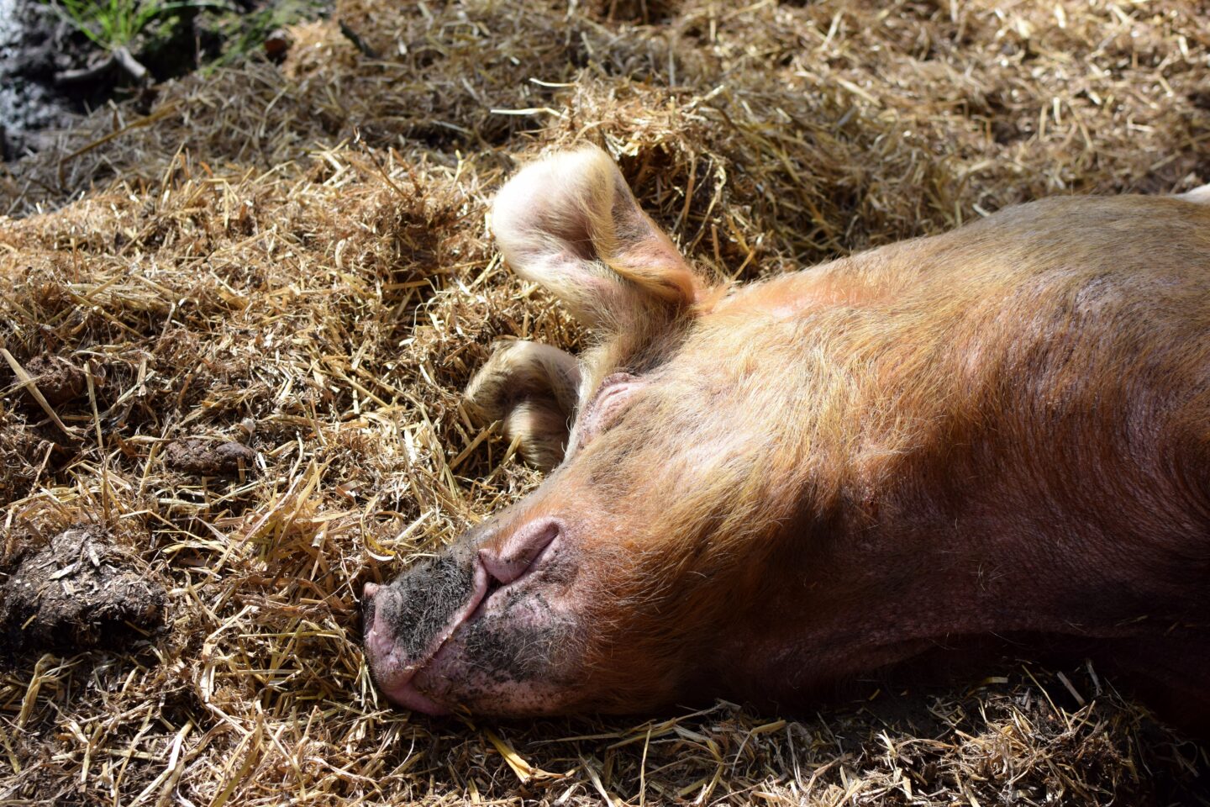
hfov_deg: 37.9
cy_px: 404
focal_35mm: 52
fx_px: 1764
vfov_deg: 25.8
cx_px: 605
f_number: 4.5
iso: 400
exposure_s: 1/1000
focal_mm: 35
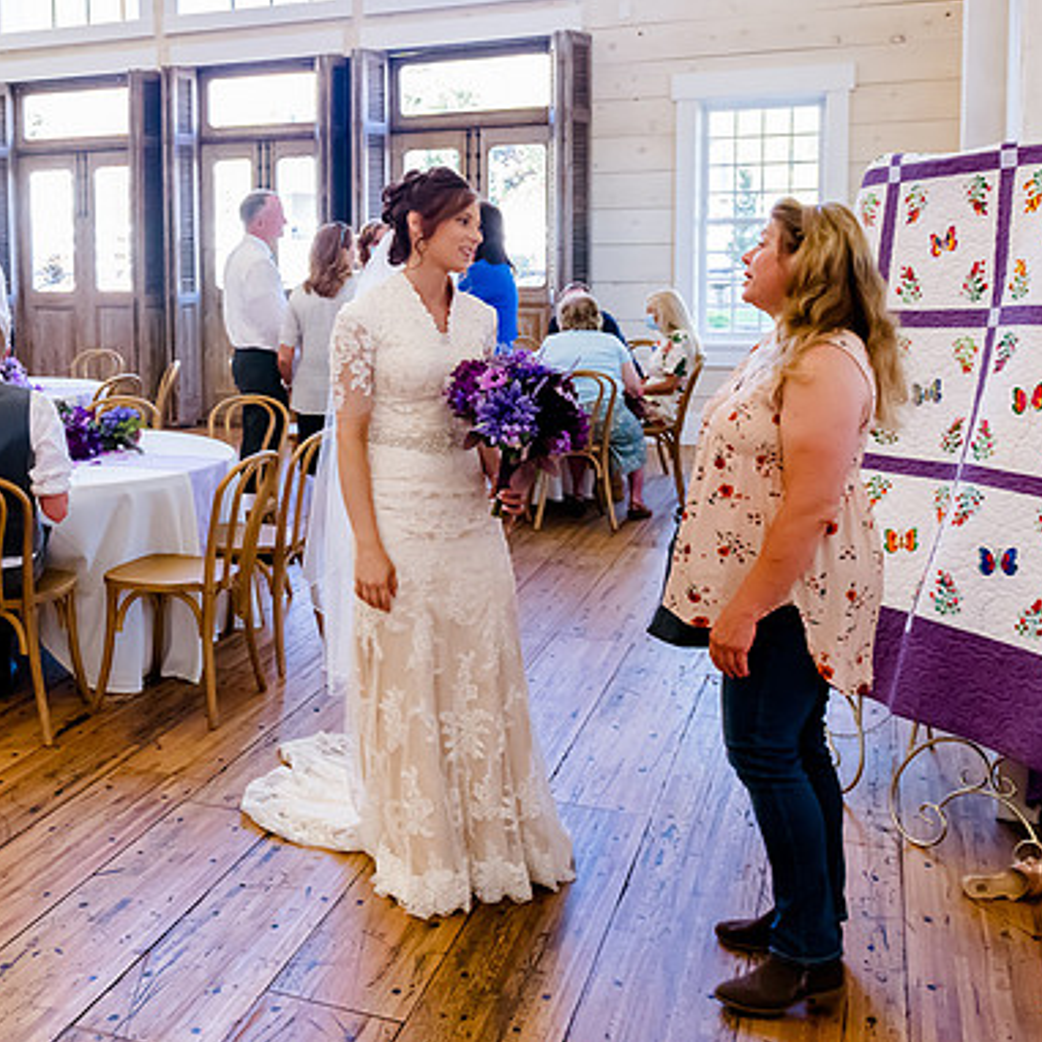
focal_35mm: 40
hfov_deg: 40.1
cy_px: 366
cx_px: 198
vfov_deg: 41.4
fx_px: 1362
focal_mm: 24
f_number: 6.3
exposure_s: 1/200
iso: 3200
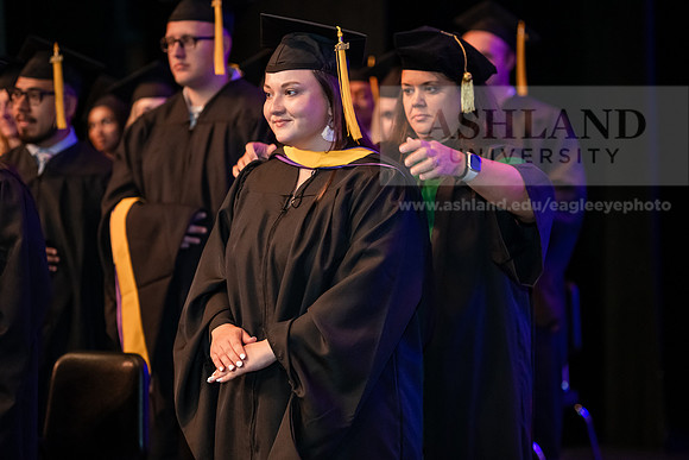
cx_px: 344
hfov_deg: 16.8
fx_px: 2335
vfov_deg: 11.2
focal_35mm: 122
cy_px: 230
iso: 3200
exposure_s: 1/200
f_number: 3.2
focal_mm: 122
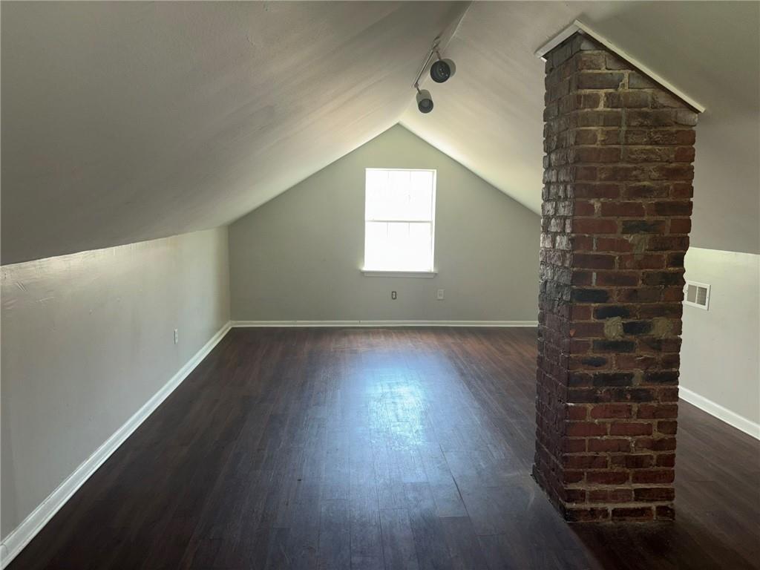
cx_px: 380
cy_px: 285
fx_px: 571
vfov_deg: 53.1
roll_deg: -1.0
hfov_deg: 67.3
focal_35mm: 26
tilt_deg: -7.3
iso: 40
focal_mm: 5.96
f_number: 1.6
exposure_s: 1/43
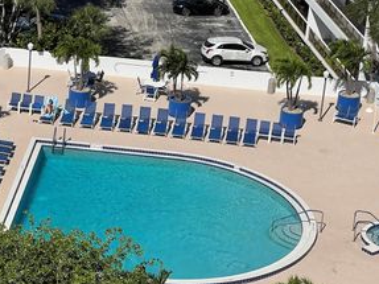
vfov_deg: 11.1
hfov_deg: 14.6
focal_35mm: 134
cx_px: 71
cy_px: 160
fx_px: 1467
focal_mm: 9
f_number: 2.8
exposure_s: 1/2421
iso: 32
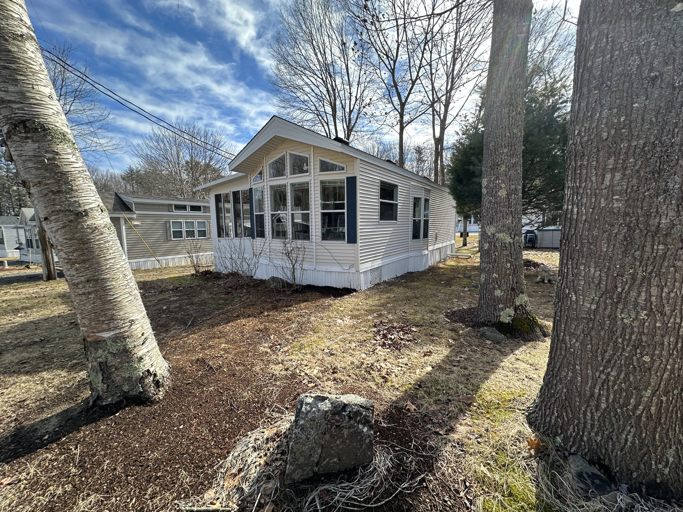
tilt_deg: -6.4
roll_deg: +1.4
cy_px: 256
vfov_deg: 85.7
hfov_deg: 102.1
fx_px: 276
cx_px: 342
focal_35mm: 14
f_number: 2.2
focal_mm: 2.22
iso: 40
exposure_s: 1/636
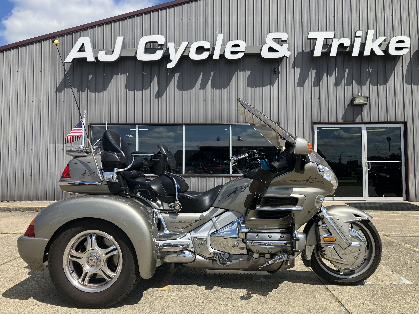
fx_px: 339
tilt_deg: +4.2
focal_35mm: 28
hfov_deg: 63.4
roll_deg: +1.5
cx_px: 210
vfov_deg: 49.7
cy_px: 157
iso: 32
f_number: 1.8
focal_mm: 3.99
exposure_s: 1/1799
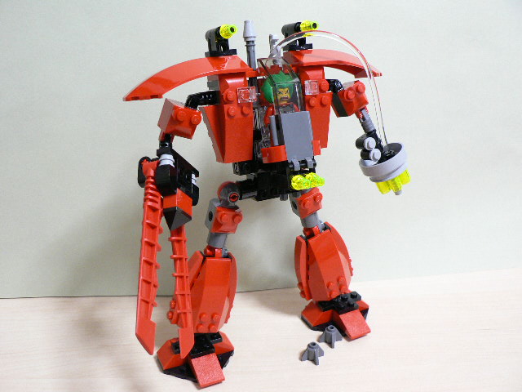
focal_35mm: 36
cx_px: 261
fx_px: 543
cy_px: 196
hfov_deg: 51.4
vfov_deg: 39.7
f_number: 2.8
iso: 200
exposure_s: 1/13
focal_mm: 6
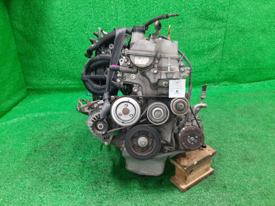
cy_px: 103
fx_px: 207
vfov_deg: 53.1
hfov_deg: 67.3
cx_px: 138
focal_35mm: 26
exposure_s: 1/50
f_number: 1.7
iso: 177
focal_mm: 3.93
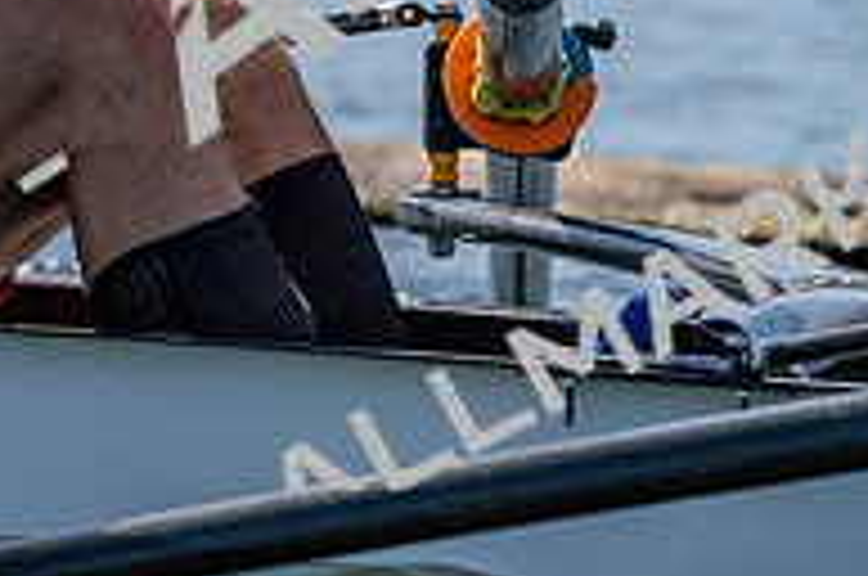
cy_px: -281
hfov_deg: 1.7
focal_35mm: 1250
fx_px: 30089
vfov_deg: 1.1
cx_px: -220
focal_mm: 415
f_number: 6.3
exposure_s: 1/2000
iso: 250
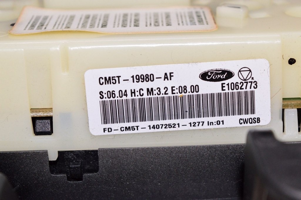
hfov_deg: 26.0
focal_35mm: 78
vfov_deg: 17.5
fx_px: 652
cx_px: 150
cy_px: 100
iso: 1600
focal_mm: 52
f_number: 8
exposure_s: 1/200
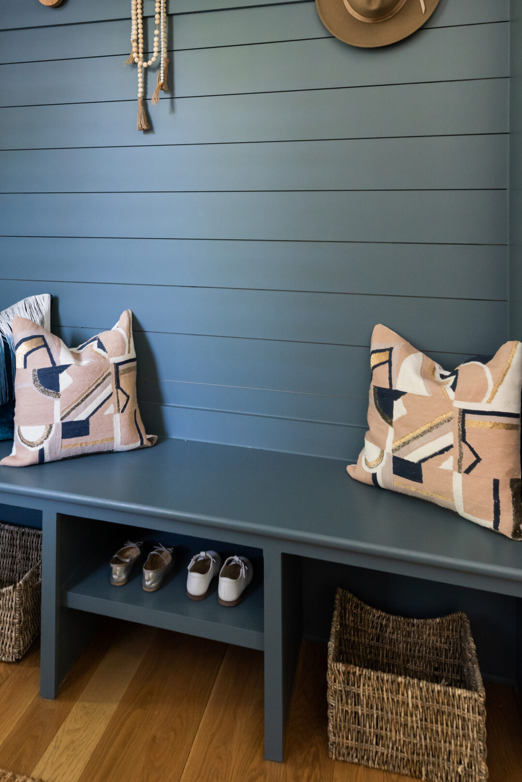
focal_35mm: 27
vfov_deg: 63.4
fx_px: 587
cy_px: 196
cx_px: 201
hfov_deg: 47.6
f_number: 6.3
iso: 1000
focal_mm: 17
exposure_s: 1/5
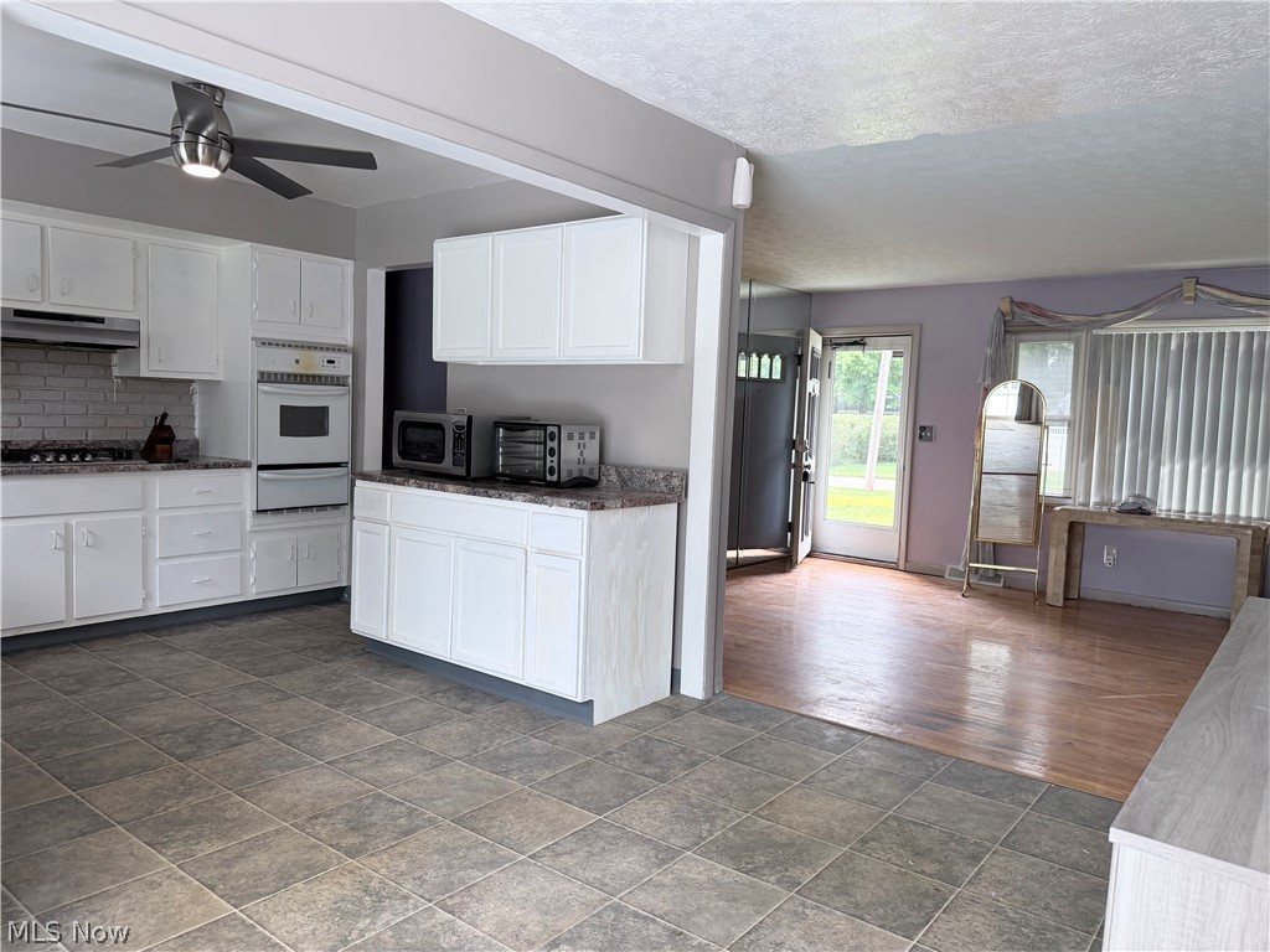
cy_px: 476
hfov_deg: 71.6
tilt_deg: -3.8
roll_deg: -1.5
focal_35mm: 24
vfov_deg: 56.8
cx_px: 635
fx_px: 881
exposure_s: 1/181
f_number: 1.78
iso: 125
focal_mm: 6.76
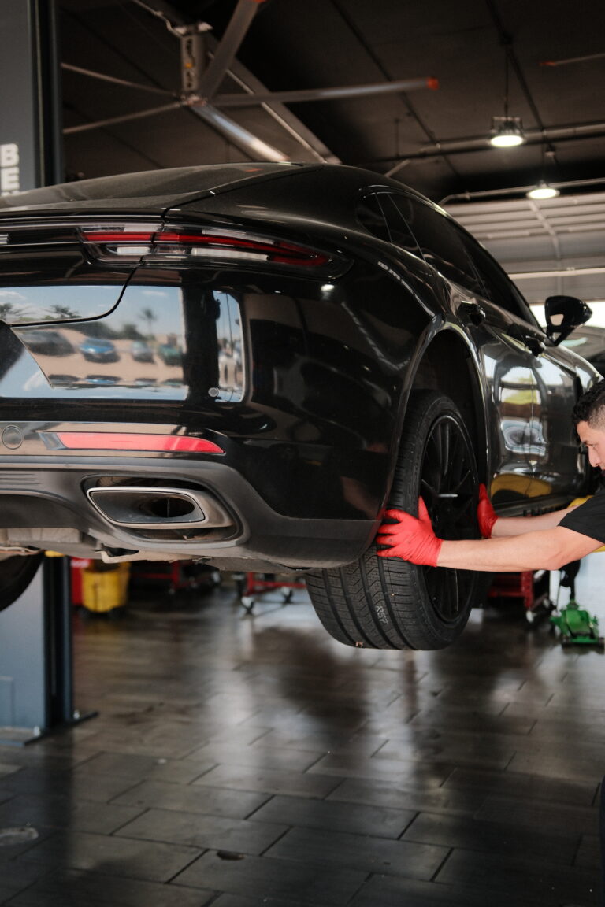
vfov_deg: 46.4
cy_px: 454
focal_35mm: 42
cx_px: 302
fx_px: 1059
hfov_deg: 31.9
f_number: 1.8
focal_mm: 28
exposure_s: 1/950
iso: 500
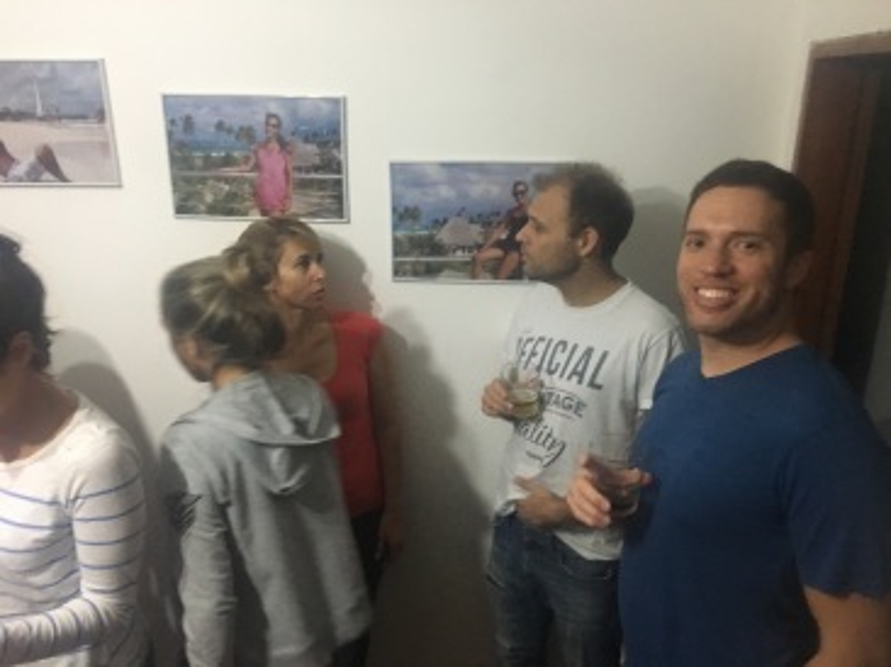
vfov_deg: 48.2
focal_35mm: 29
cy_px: 334
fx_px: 746
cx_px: 446
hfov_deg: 61.7
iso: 250
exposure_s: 1/17
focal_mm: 4.15
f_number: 2.2
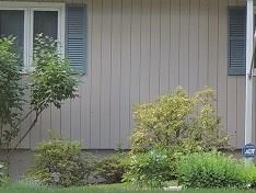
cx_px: 324
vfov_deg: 8.5
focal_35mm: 175
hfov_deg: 11.0
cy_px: 33
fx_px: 1296
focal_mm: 7.1
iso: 100
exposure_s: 1/100
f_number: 3.3
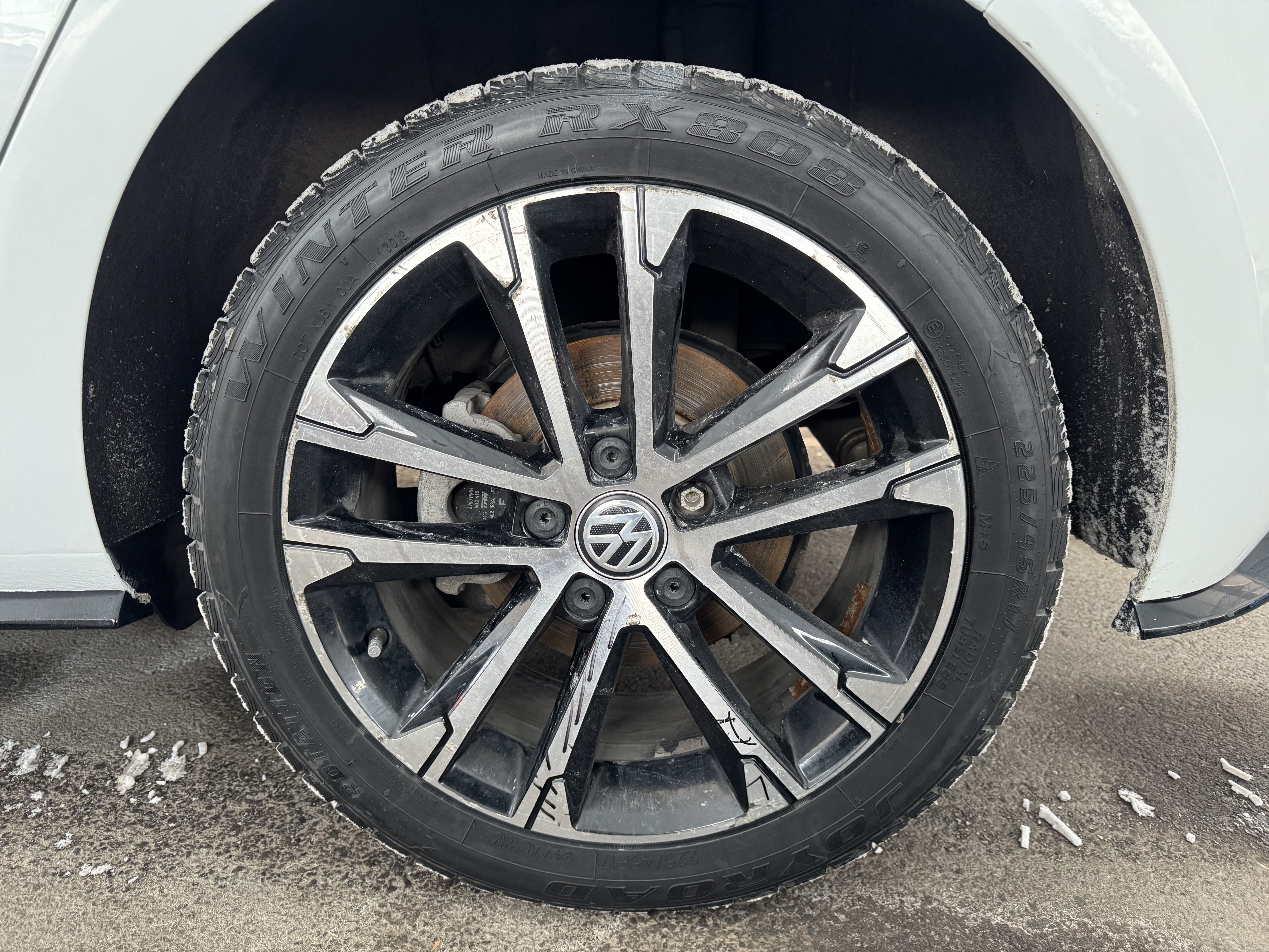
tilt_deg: -14.1
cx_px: 634
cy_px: 476
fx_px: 880
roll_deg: +1.2
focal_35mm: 24
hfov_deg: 71.6
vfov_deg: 56.8
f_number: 1.78
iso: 400
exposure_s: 1/60
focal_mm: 6.76
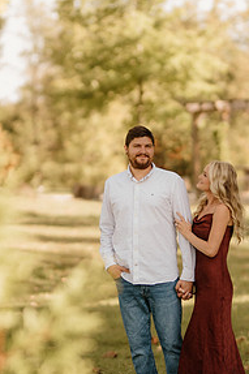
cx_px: 173
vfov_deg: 10.3
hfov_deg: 6.9
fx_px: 2067
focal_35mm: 199
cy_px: 225
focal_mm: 85
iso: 200
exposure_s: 1/1250
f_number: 1.4
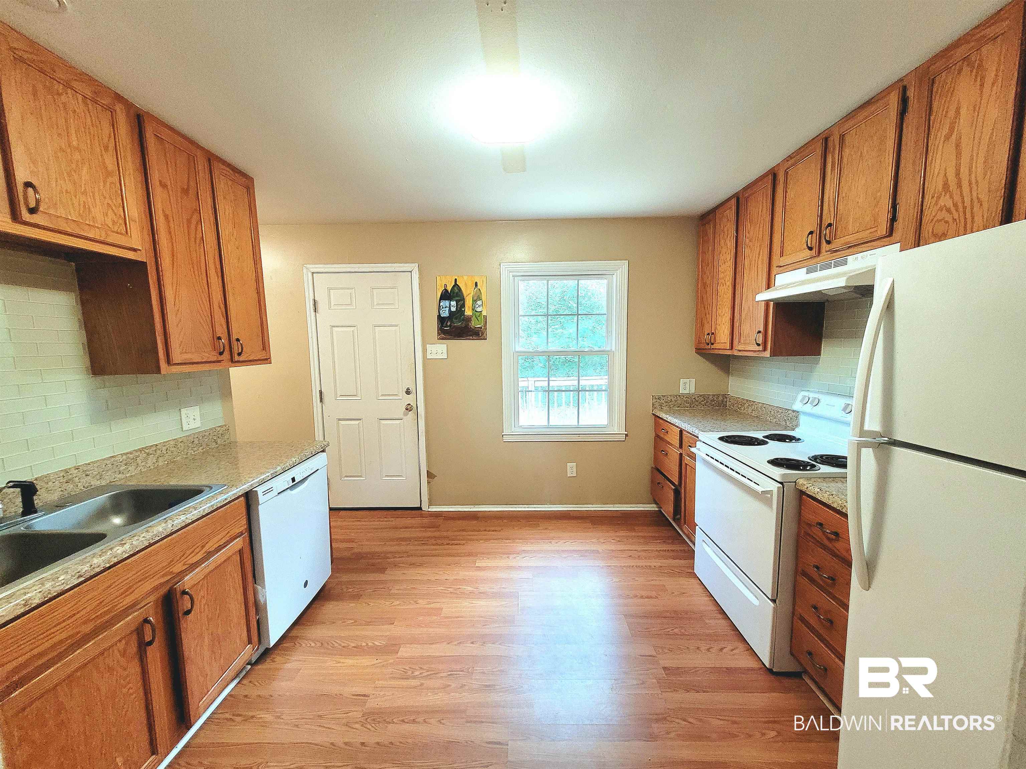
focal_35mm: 13
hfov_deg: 106.2
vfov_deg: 89.9
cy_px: 384
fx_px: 385
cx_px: 513
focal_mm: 1.74
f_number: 2.2
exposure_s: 1/60.2
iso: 320
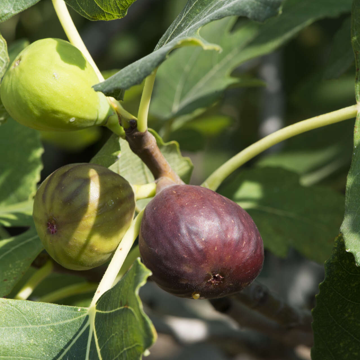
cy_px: 180
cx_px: 212
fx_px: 1577
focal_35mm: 134
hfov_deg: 13.0
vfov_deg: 13.0
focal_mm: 105
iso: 200
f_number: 13
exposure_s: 1/100
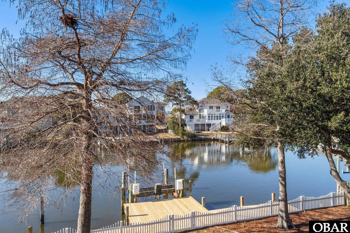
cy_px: 116
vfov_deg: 47.9
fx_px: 262
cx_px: 175
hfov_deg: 67.4
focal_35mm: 27
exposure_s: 1/200
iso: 100
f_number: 8
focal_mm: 18
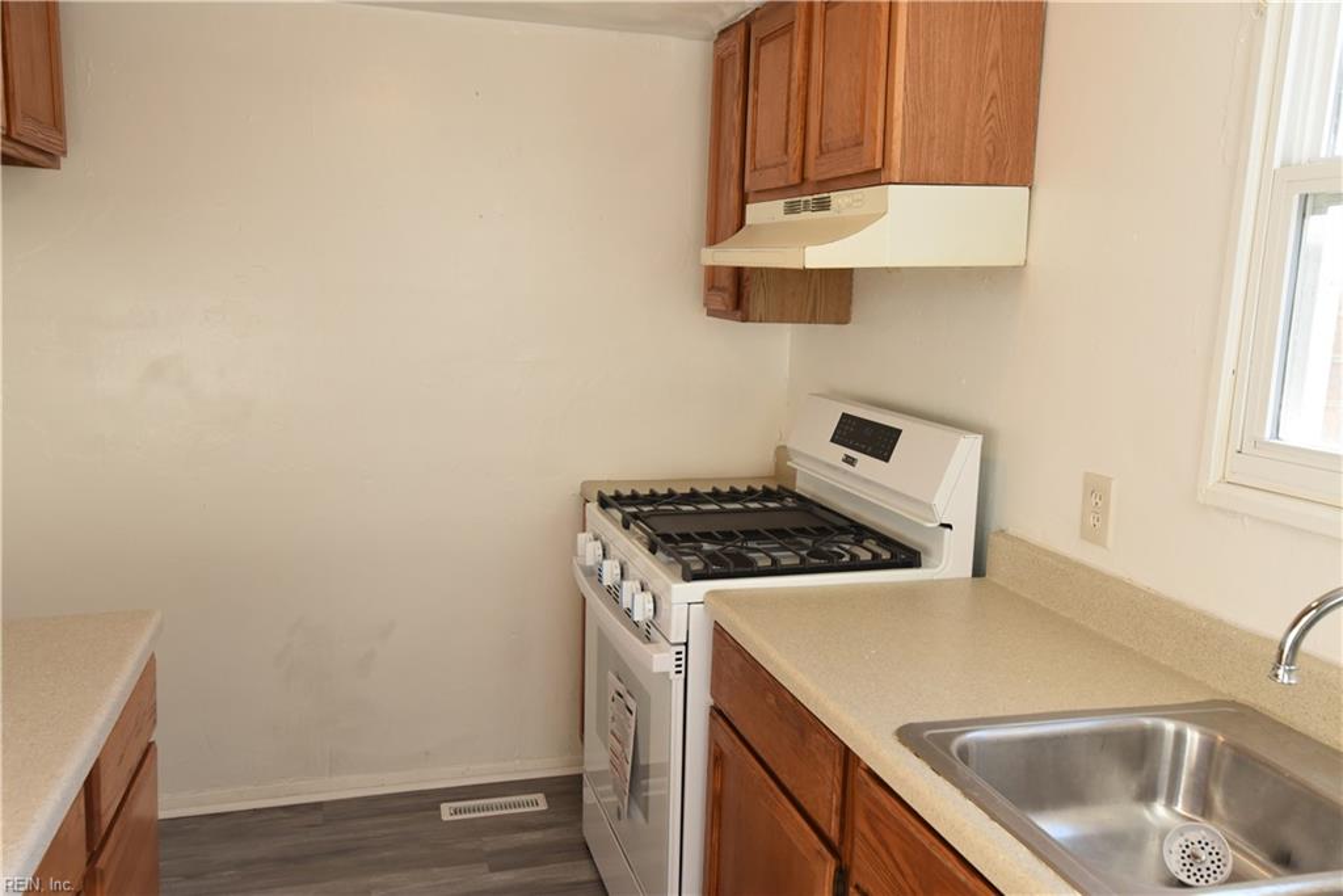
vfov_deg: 43.6
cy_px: 448
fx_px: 1119
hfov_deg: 61.9
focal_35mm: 30
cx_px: 672
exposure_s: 1/250
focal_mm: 30
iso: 1600
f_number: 8
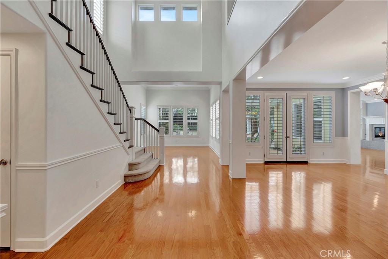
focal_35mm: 15
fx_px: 162
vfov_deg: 77.3
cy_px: 130
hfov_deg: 100.4
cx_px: 194
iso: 100
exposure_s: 1/20
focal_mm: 10
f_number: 5.6
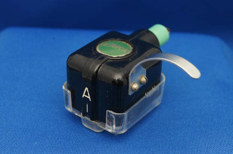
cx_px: 116
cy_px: 77
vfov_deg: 16.5
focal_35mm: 82
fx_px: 533
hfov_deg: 24.7
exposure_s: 1/5
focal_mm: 55
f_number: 14
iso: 400
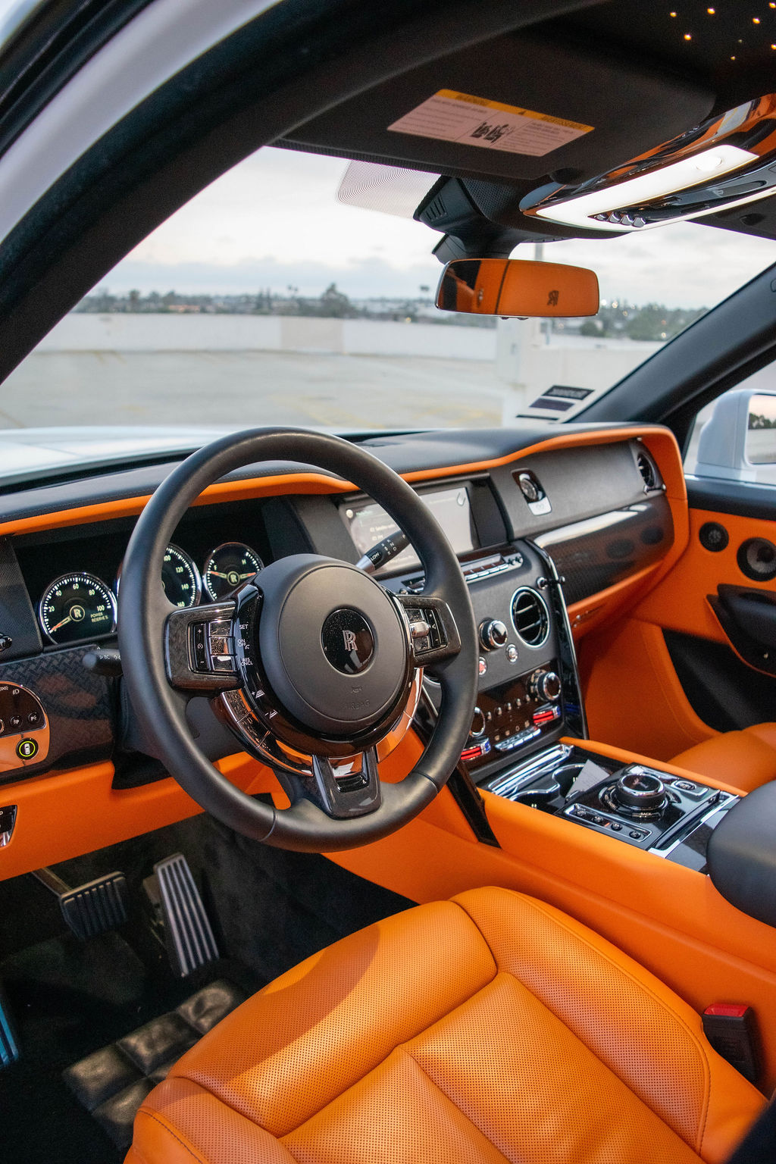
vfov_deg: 67.4
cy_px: 582
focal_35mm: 27
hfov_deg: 47.9
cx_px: 388
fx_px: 873
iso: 1600
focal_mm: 18
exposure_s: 1/60
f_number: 3.5
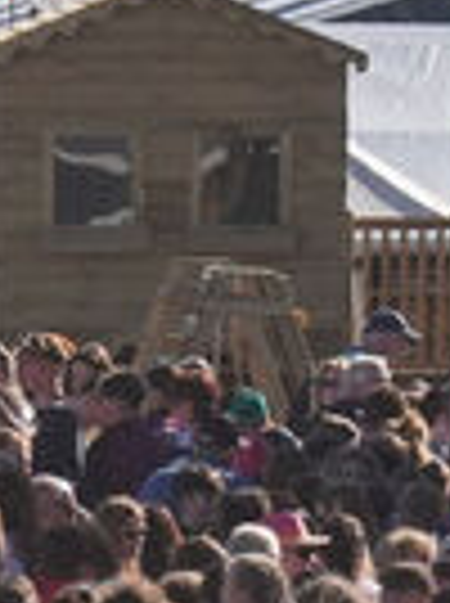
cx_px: -1174
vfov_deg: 1.1
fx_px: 30047
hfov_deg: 0.9
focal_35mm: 1728
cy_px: 729
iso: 640
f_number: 8
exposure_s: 1/2000
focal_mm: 200
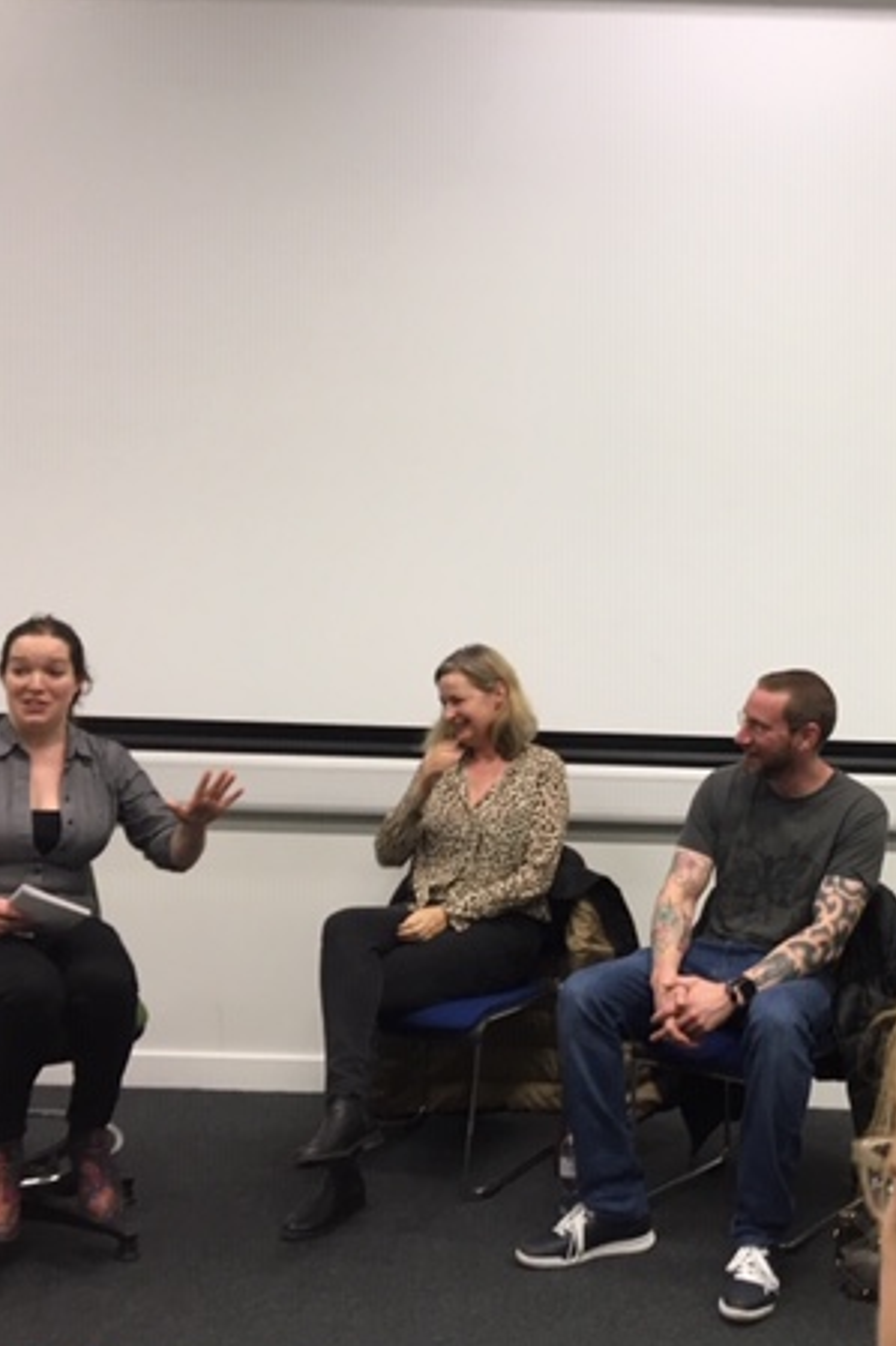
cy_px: 710
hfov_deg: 30.3
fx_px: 1606
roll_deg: -1.6
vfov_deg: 45.4
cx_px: 743
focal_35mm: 43
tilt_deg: -2.0
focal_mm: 4.15
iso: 100
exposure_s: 1/33
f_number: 2.2
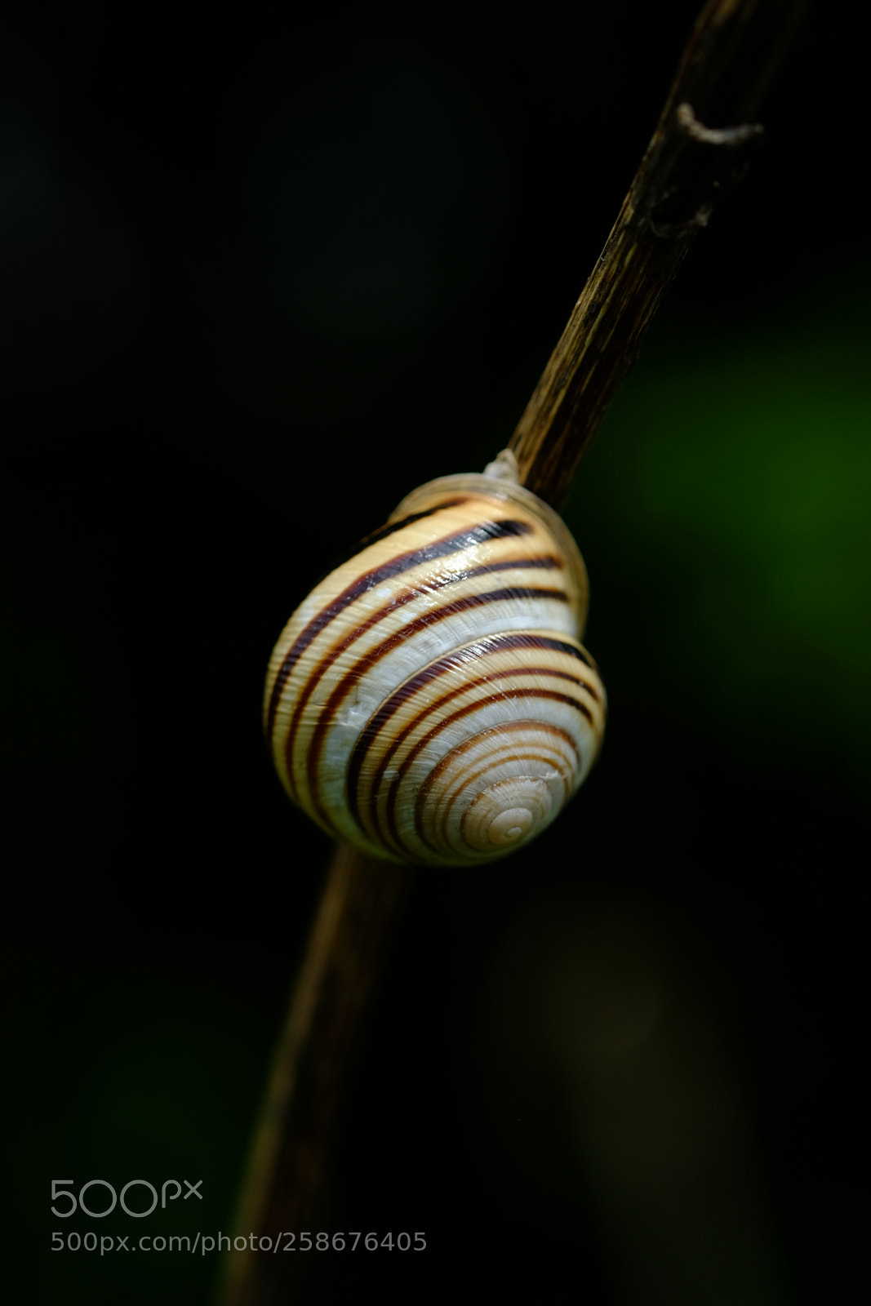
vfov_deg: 22.6
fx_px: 3265
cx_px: 436
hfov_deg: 15.2
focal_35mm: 90
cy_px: 653
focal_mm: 60
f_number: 4
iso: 200
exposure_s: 1/1250
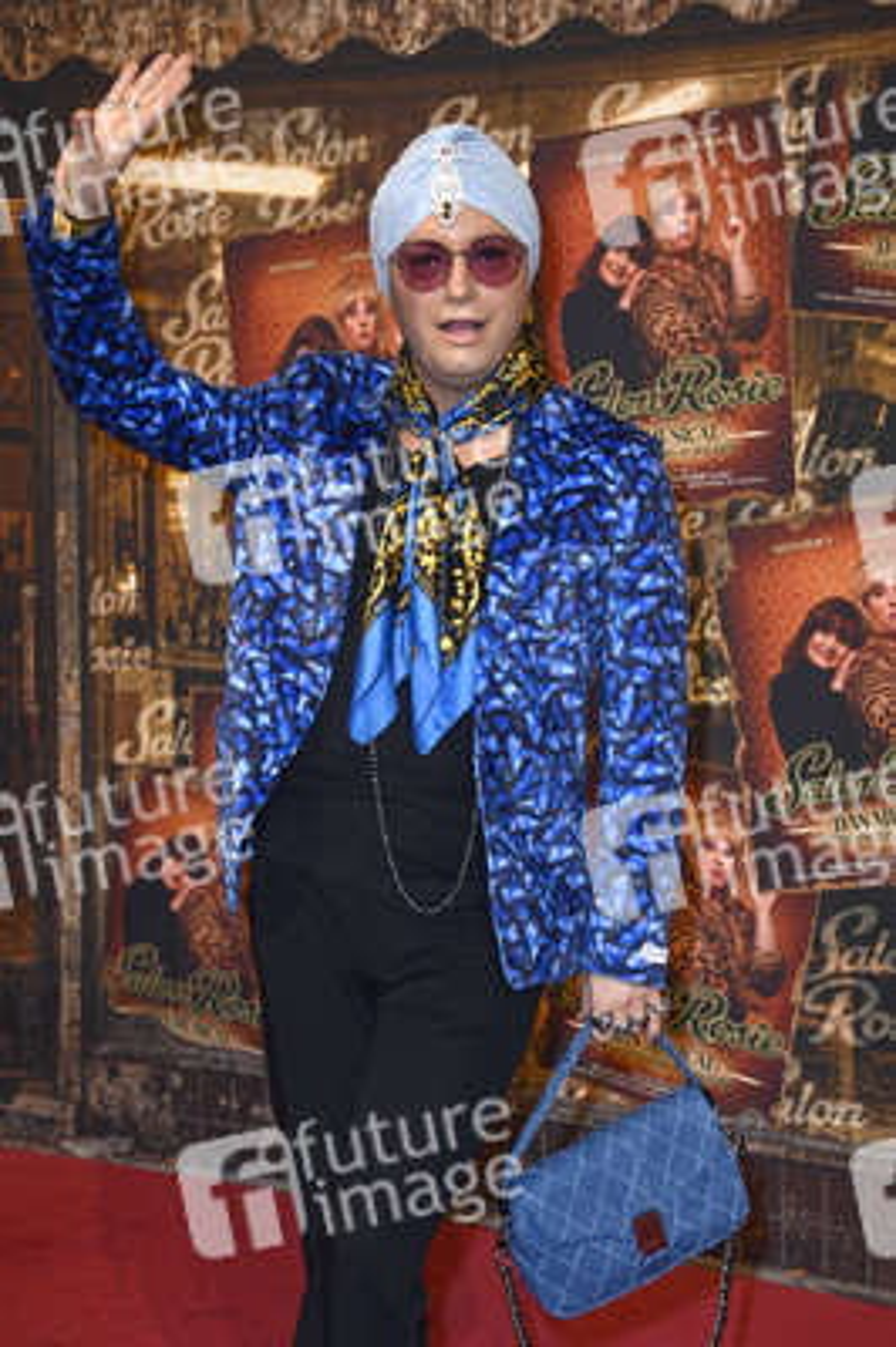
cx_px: 448
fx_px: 2431
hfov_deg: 20.9
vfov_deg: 31.0
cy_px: 674
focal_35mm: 65
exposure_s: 1/250
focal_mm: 65
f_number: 5.6
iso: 1250
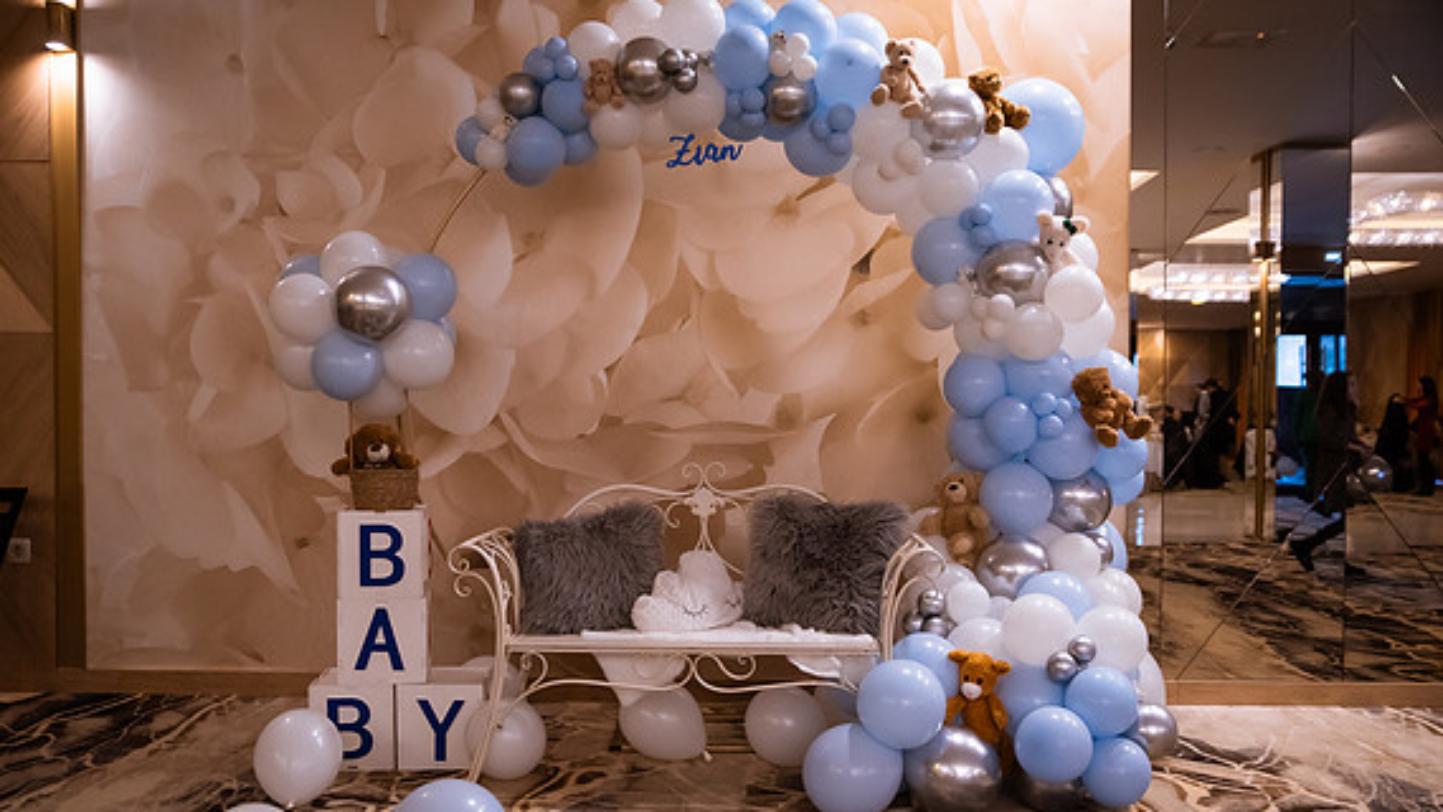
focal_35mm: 31
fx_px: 1186
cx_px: 710
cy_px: 458
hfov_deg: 62.6
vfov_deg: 37.7
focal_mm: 29
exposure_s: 1/125
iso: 1250
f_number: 2.8
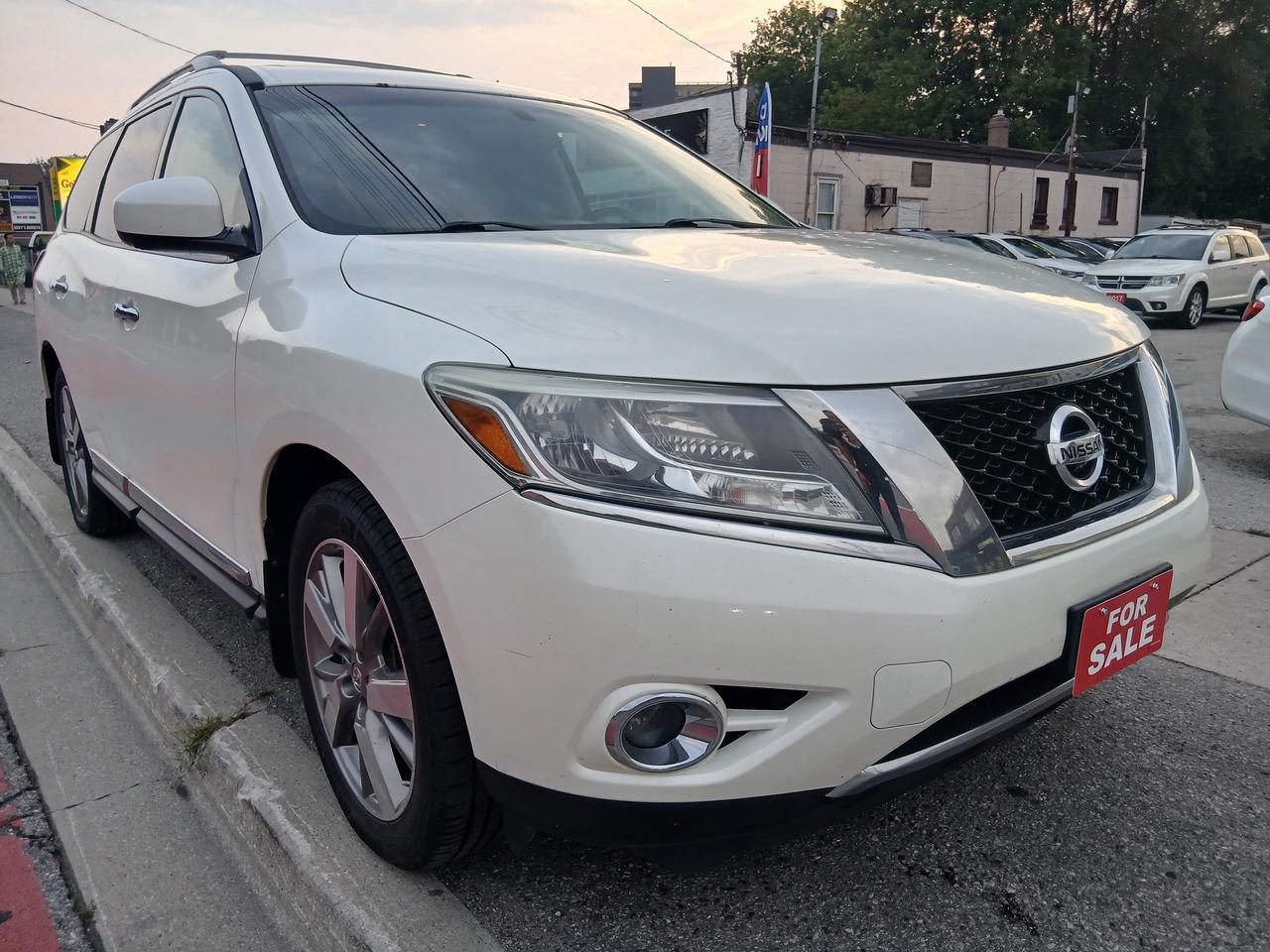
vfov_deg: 53.1
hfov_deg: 67.3
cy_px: 476
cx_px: 635
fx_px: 954
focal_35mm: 26
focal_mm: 3.98
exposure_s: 1/60
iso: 50
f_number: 1.8
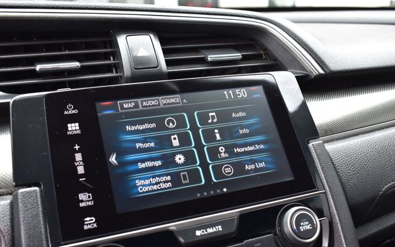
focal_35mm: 40
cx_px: 198
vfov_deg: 32.0
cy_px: 128
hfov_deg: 49.3
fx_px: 430
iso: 400
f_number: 7.1
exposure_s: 1/40
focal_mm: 26
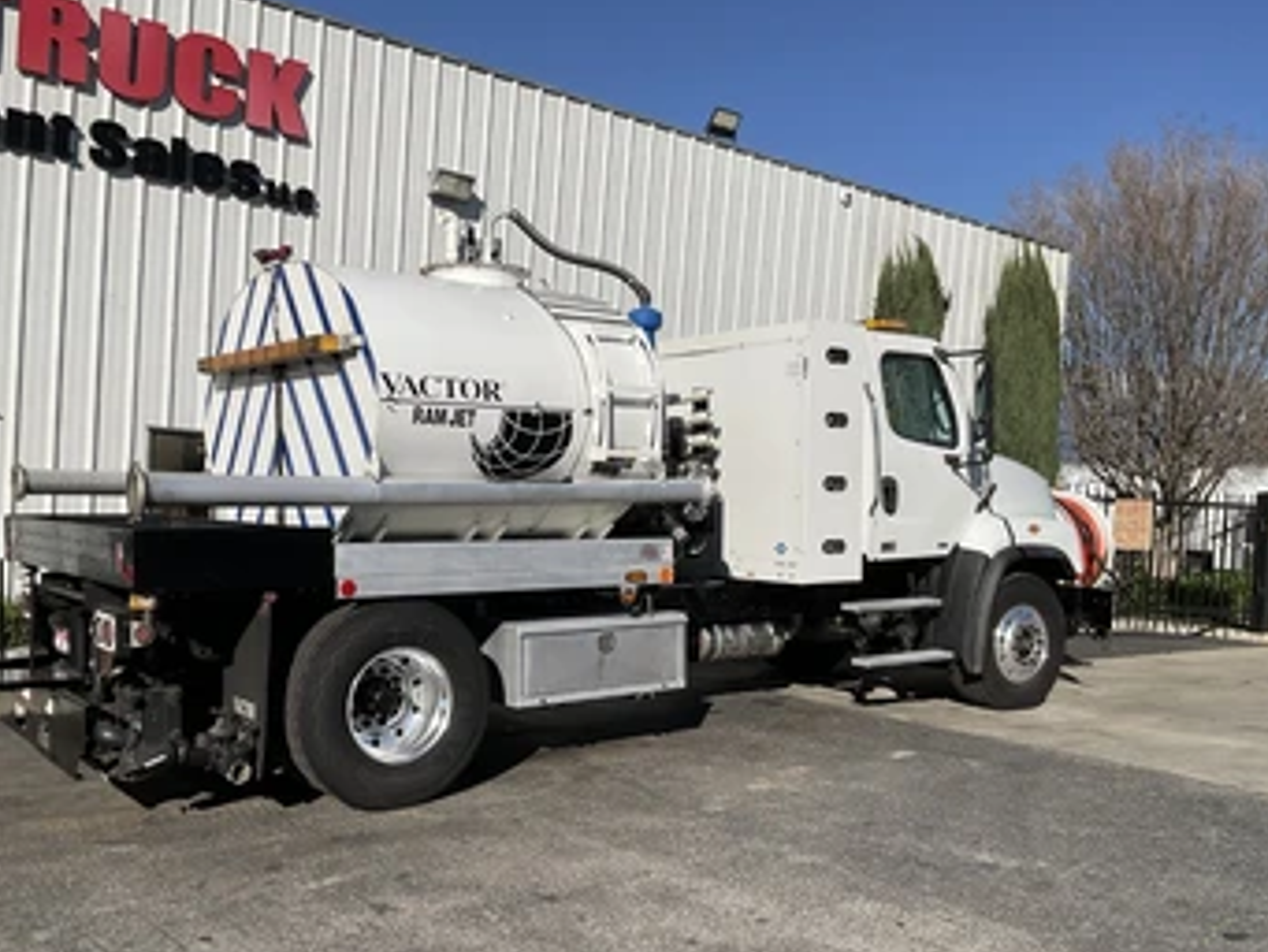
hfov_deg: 53.9
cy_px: 550
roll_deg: -4.5
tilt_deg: -1.3
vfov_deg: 41.7
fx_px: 1246
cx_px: 576
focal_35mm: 34
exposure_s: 1/4065
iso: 20
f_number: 1.8
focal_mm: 3
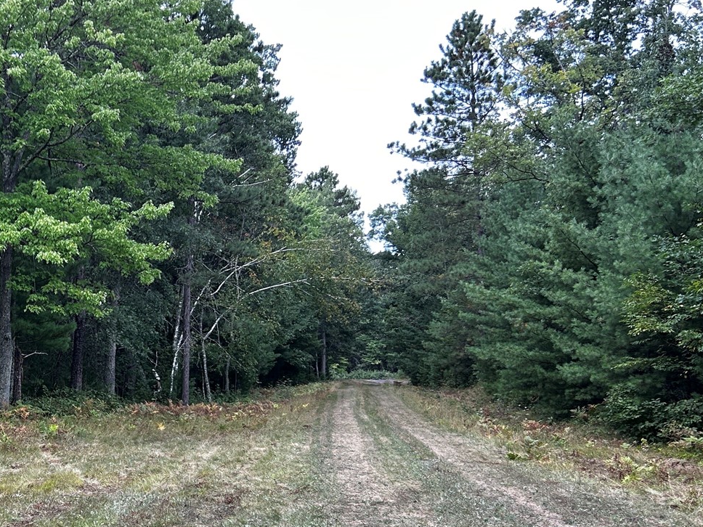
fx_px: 1117
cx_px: -19
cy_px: 390
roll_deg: -0.2
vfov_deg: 26.3
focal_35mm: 55
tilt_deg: +0.7
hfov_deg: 31.9
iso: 50
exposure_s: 1/307
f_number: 1.5
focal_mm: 5.7
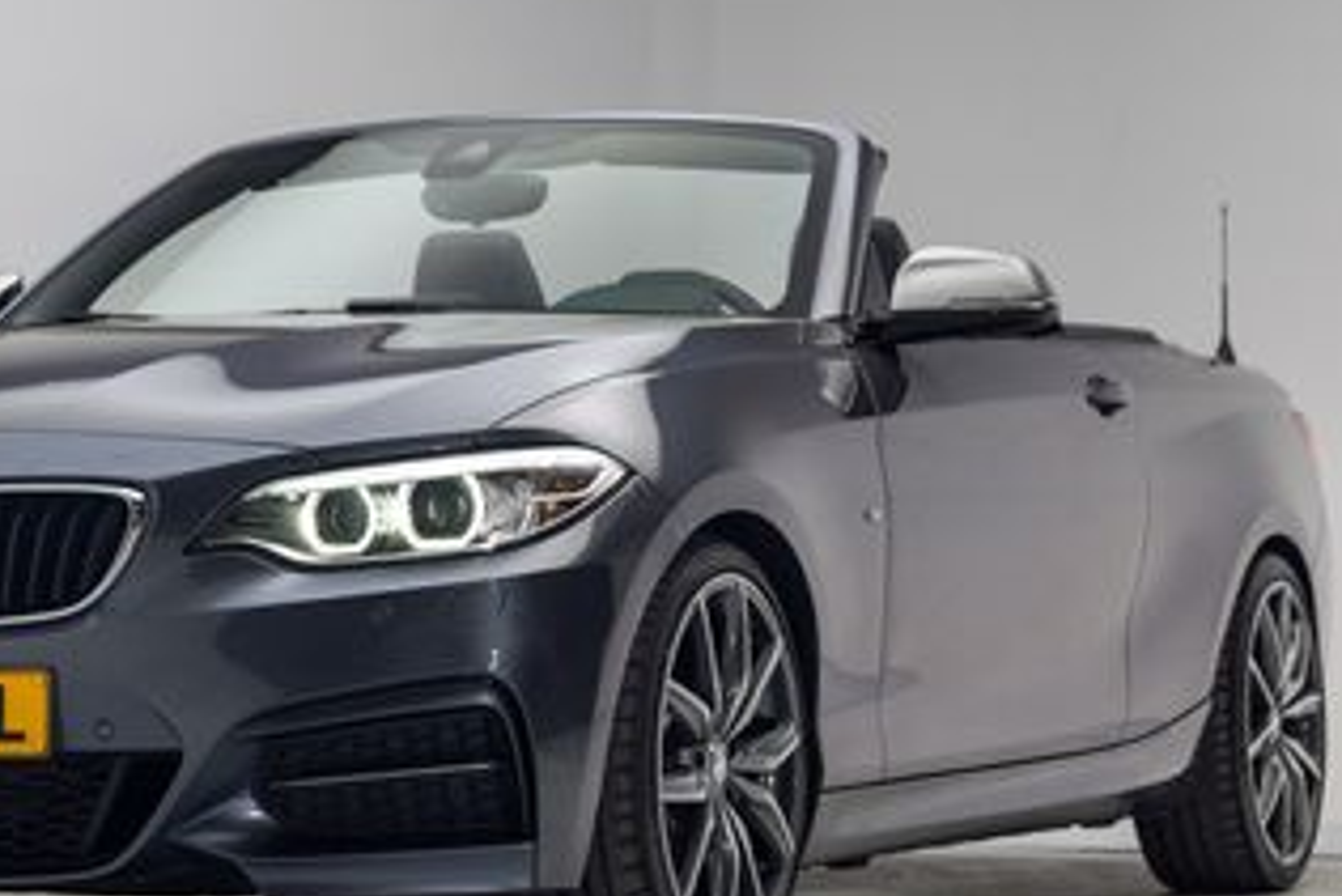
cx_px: 395
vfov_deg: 17.3
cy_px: 507
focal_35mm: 79
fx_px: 2946
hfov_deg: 25.5
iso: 100
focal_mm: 50
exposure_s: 1/13
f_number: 4
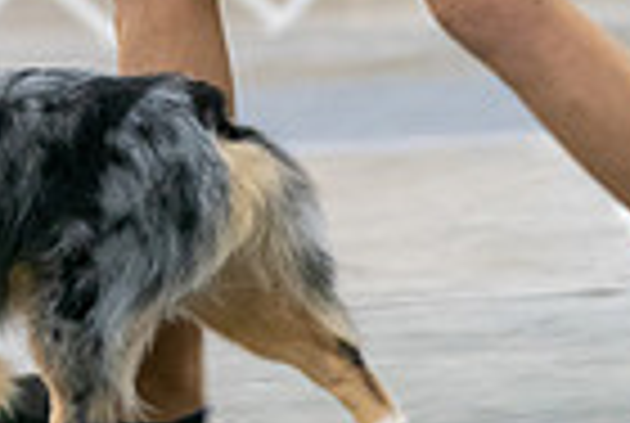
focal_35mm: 488
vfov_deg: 2.8
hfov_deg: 4.2
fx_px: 8558
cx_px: -302
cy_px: -241
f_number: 2.8
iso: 4000
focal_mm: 118
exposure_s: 1/200
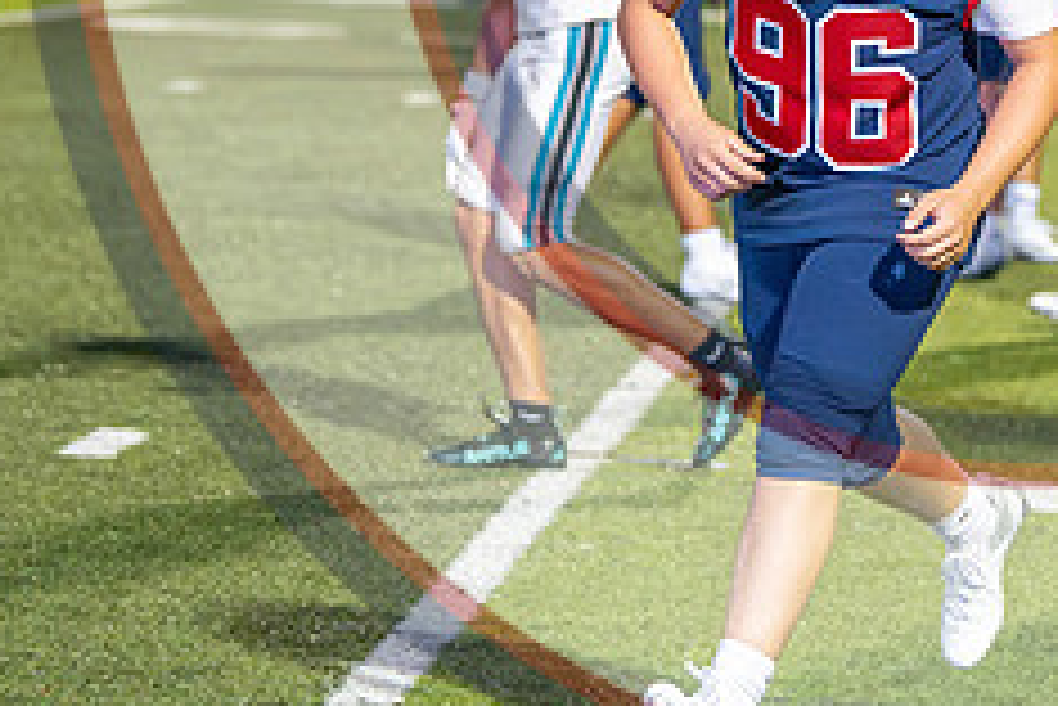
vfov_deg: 4.5
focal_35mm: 307
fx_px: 9028
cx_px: 703
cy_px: -215
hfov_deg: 6.7
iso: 11400
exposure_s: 1/1000
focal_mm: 100
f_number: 2.8
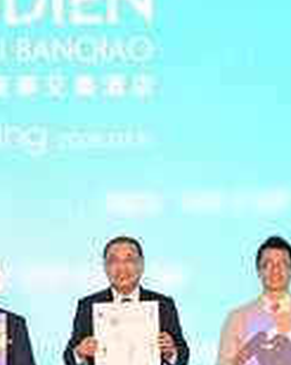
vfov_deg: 8.0
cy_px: 269
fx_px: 2597
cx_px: 50
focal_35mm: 241
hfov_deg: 6.4
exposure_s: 1/125
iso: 1250
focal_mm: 99
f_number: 4
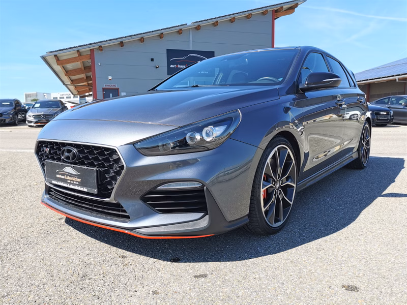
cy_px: 152
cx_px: 204
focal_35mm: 27
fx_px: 317
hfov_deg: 65.3
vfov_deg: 51.4
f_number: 1.8
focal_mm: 5.58
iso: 50
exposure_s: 1/778
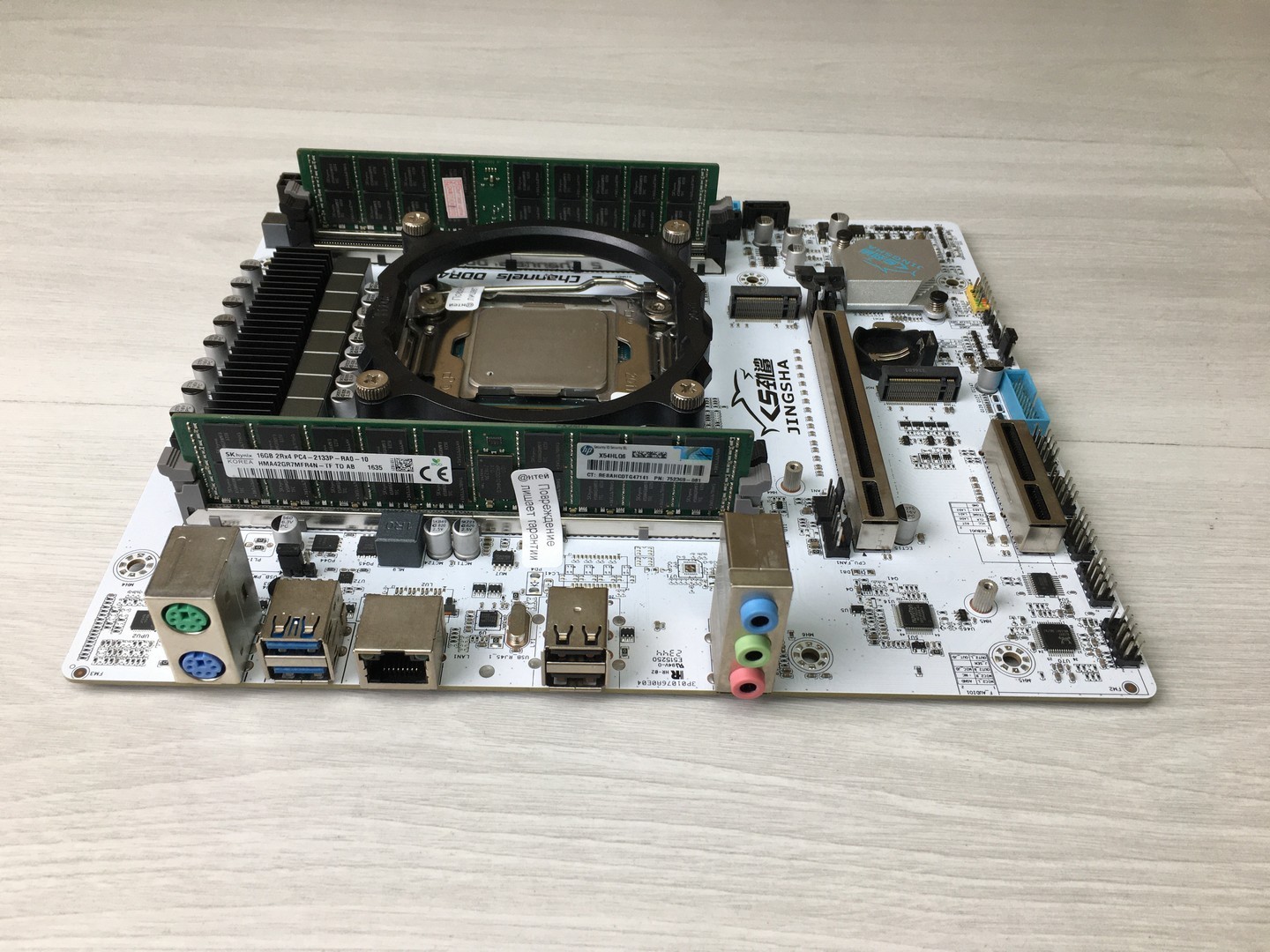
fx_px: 1064
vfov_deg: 48.2
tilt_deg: -42.6
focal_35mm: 29
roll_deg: -1.9
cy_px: 476
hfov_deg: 61.7
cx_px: 635
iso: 40
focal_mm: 4.15
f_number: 2.2
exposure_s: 1/100
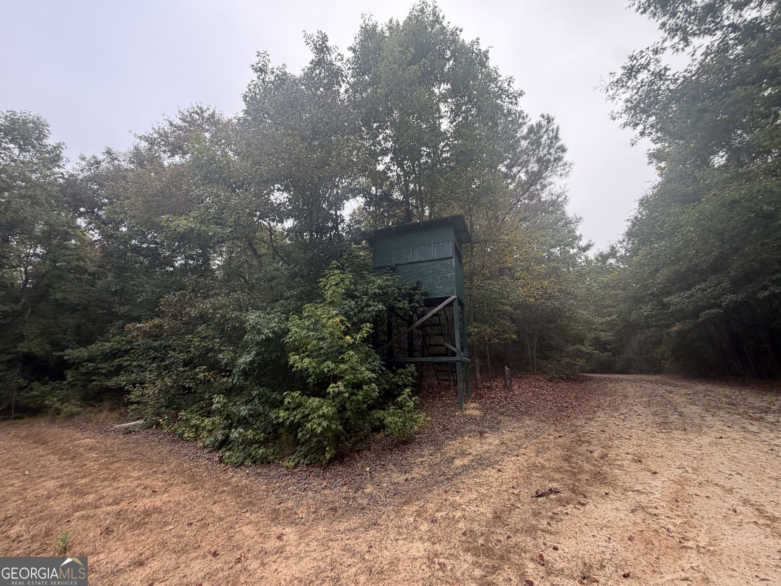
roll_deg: -5.7
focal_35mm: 14
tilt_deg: +19.5
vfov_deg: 85.7
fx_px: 316
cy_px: 293
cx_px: 390
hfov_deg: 102.1
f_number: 2.2
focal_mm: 2.22
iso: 50
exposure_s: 1/217
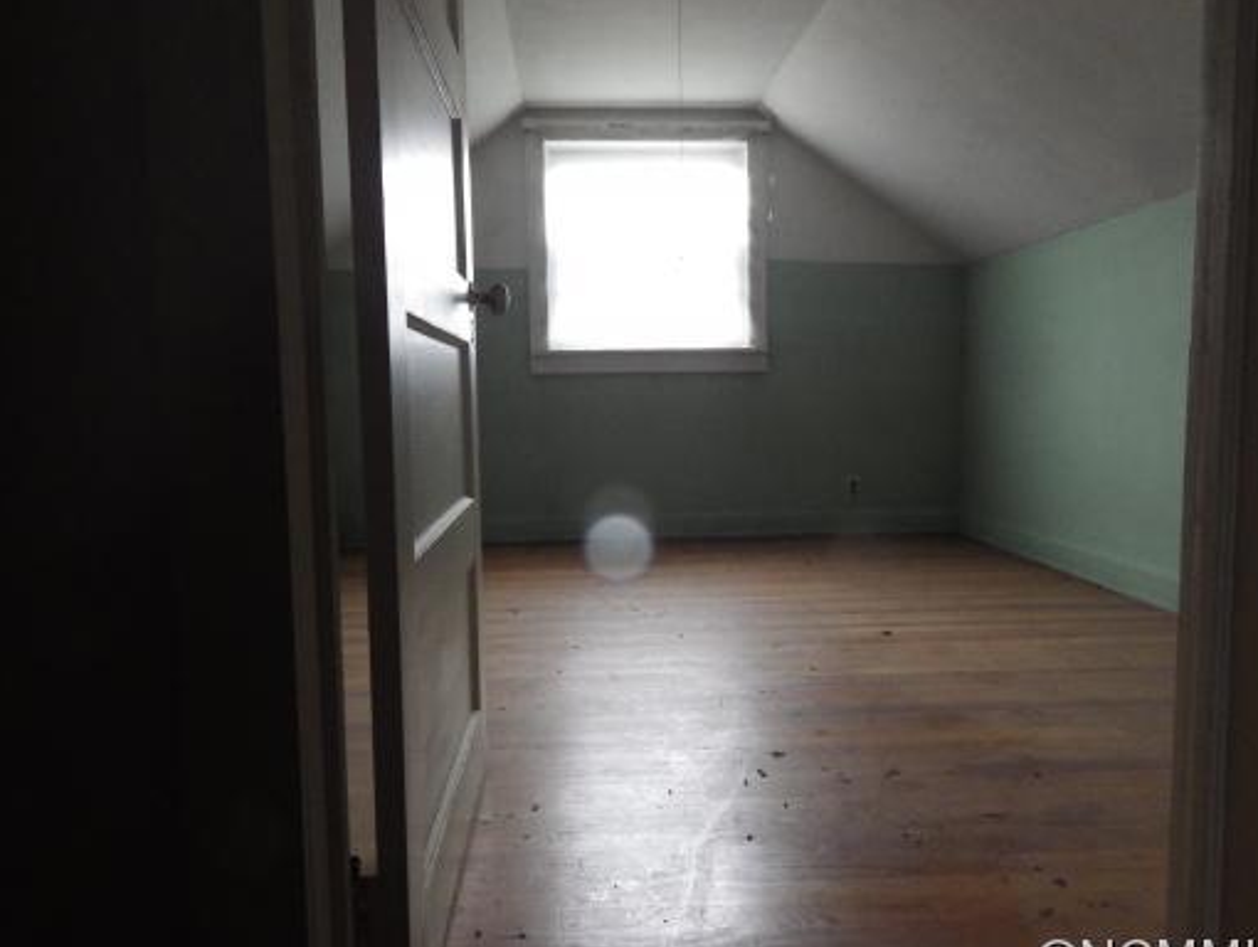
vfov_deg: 55.0
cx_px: 629
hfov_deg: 69.3
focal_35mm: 25
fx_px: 910
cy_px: 478
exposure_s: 1/45
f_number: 3.1
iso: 500
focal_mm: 4
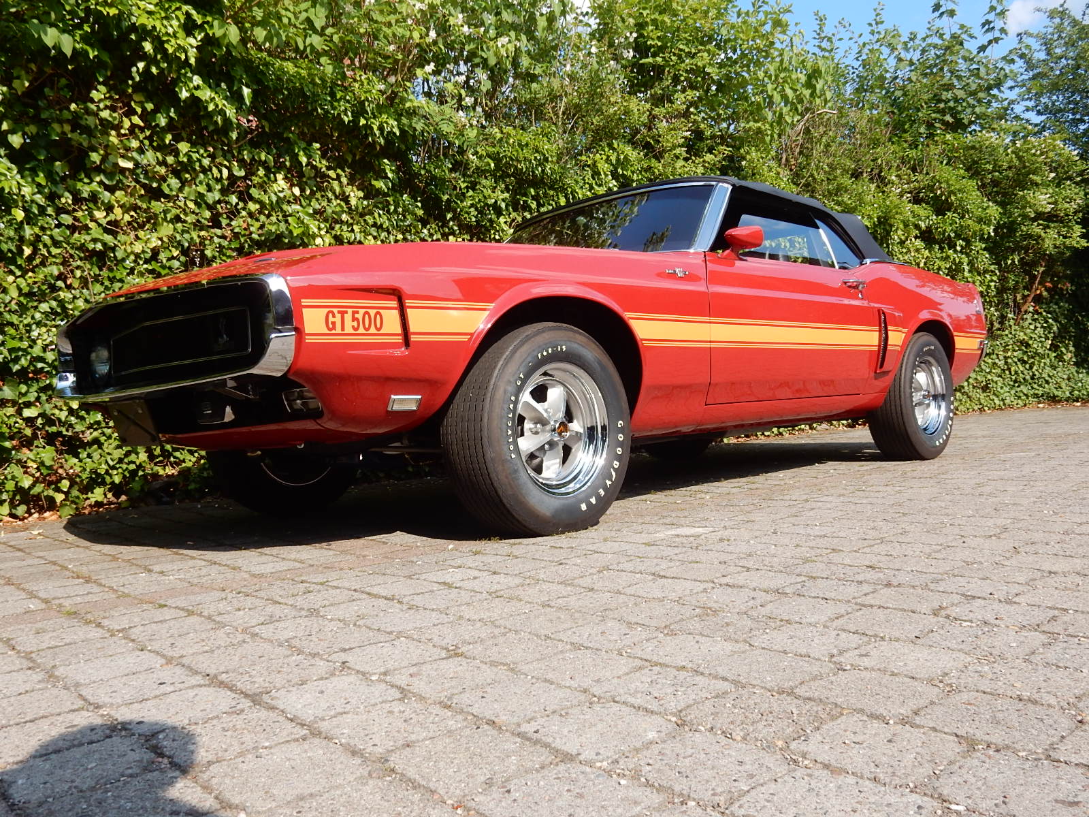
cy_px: 408
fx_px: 944
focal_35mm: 30
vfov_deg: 46.8
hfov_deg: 60.0
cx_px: 544
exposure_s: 1/640
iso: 125
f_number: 4
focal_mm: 5.4
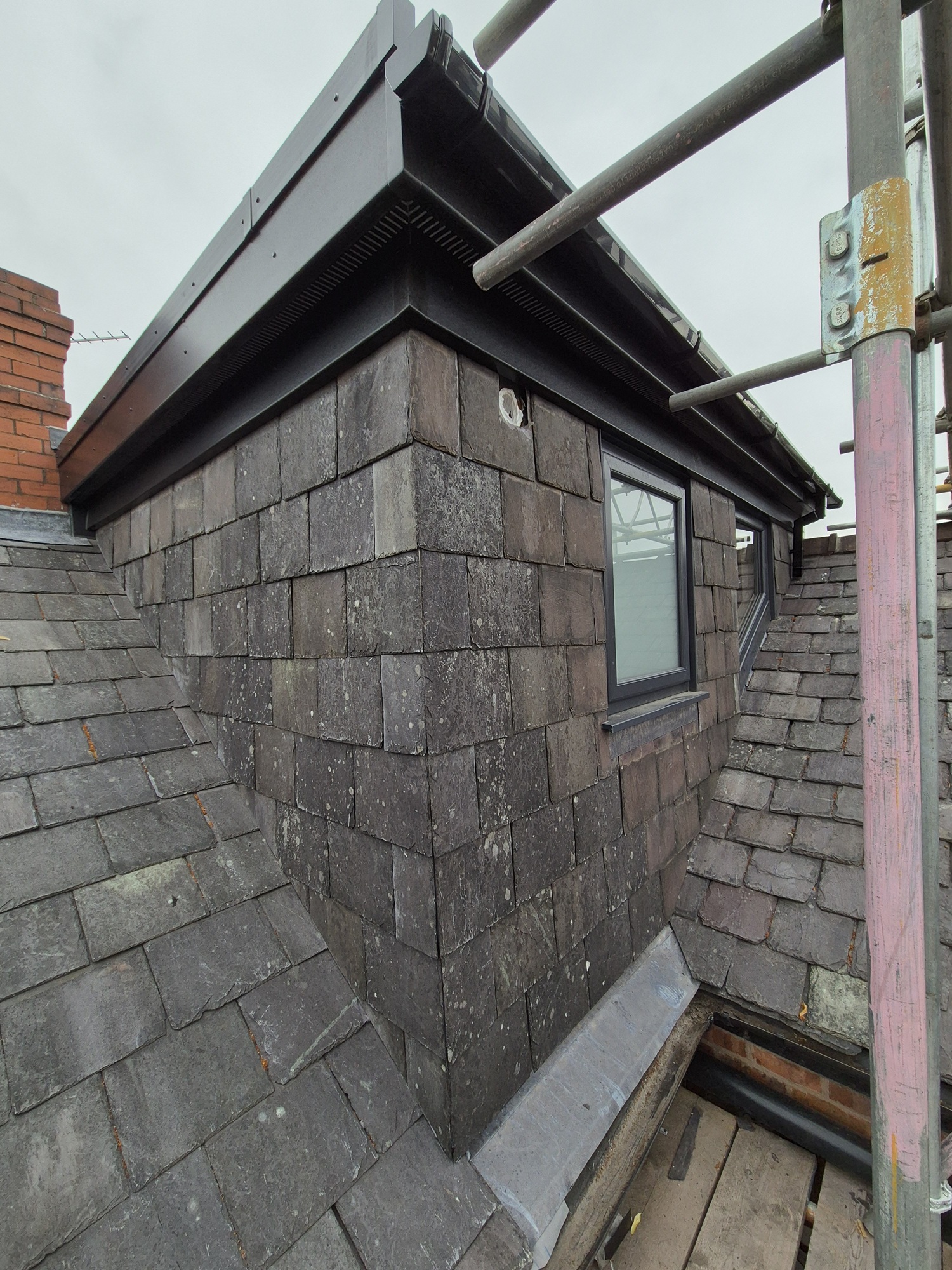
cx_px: 476
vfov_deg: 106.2
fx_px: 477
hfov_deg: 89.9
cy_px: 635
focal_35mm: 13
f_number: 2.2
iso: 50
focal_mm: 2.2
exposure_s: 1/444
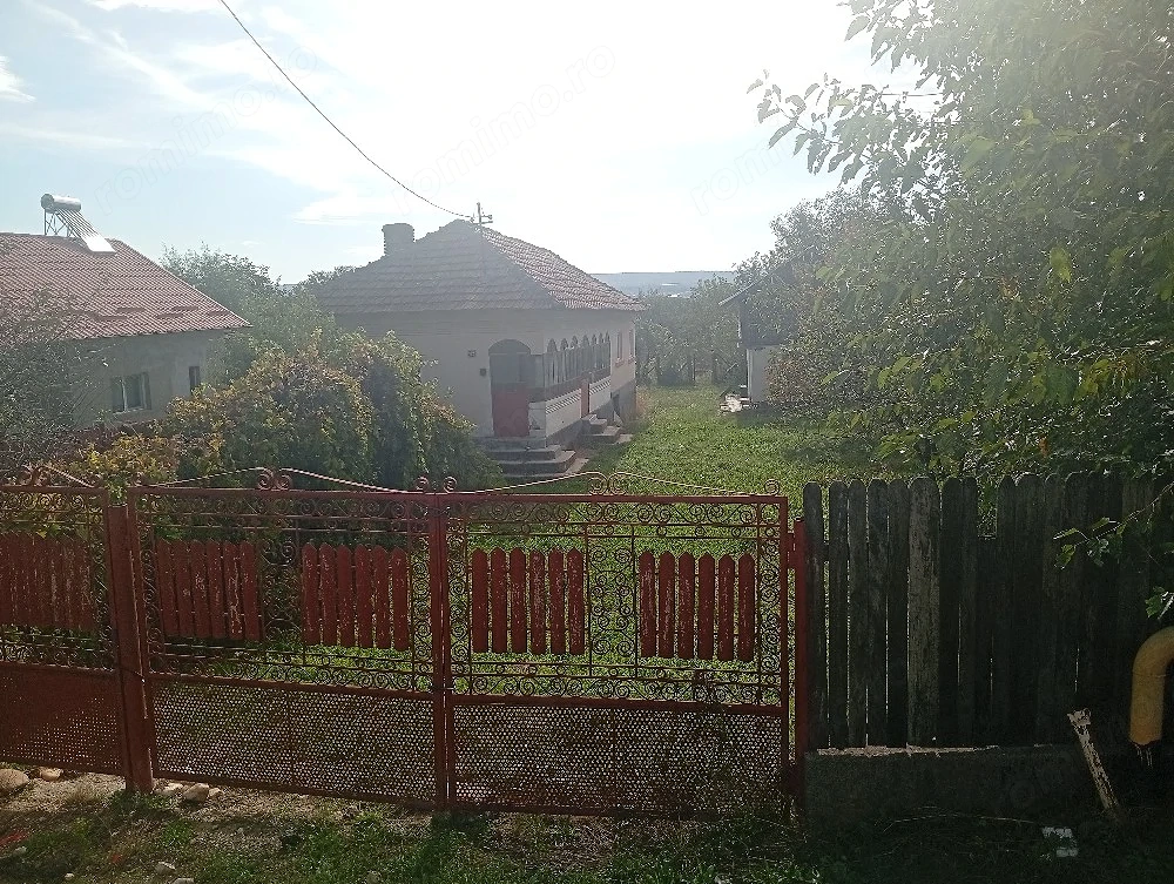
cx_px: 587
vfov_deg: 51.5
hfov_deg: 65.2
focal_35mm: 27
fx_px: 917
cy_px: 442
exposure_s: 1/625
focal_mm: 3.98
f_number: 1.8
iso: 50
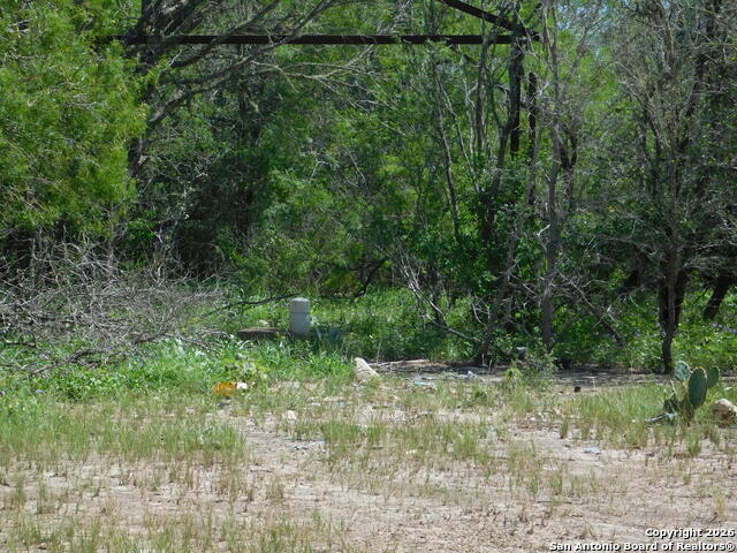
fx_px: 2448
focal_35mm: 115
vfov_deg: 12.9
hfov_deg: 17.1
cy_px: 276
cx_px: 368
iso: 125
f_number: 4.8
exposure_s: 1/500
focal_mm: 20.3
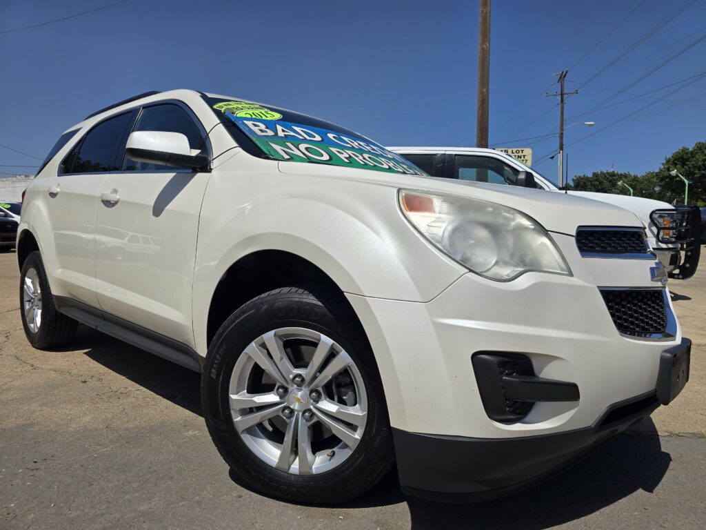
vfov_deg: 58.9
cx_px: 353
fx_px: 469
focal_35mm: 23
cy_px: 265
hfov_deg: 73.9
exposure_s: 1/1839
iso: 12
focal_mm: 6.3
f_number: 1.7
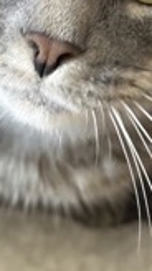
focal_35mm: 134
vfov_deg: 15.6
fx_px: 962
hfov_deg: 9.0
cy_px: -25
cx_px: 82
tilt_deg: -69.7
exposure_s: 1/30
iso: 640
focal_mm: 6.76
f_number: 1.78
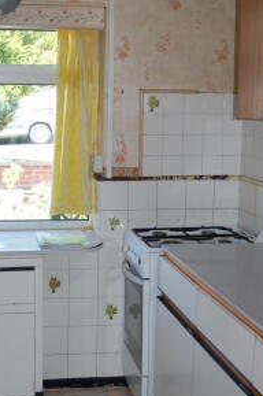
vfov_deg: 33.9
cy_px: 166
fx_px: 648
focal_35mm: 59
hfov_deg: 22.8
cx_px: 83
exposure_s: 1/200
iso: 400
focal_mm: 26
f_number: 4.2
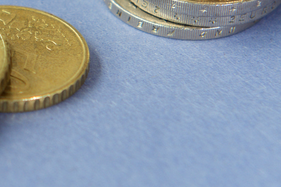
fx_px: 2668
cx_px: -67
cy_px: -30
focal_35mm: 342
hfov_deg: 6.0
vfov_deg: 4.0
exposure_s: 1/100
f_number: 6.3
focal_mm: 70
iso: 100
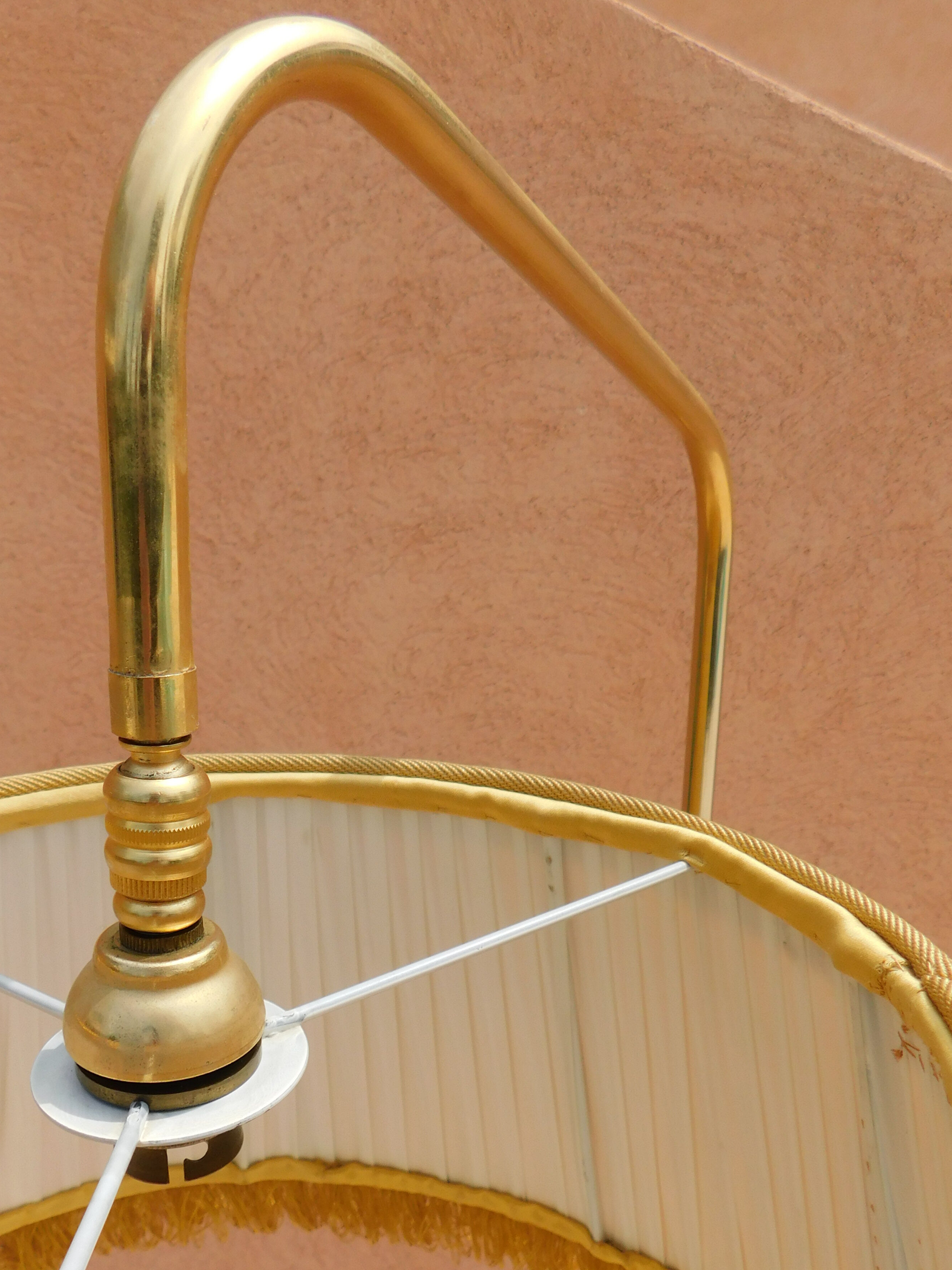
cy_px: 790
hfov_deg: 46.4
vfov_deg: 59.2
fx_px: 1100
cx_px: 364
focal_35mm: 30
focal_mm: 4
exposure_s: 1/1250
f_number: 3
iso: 125
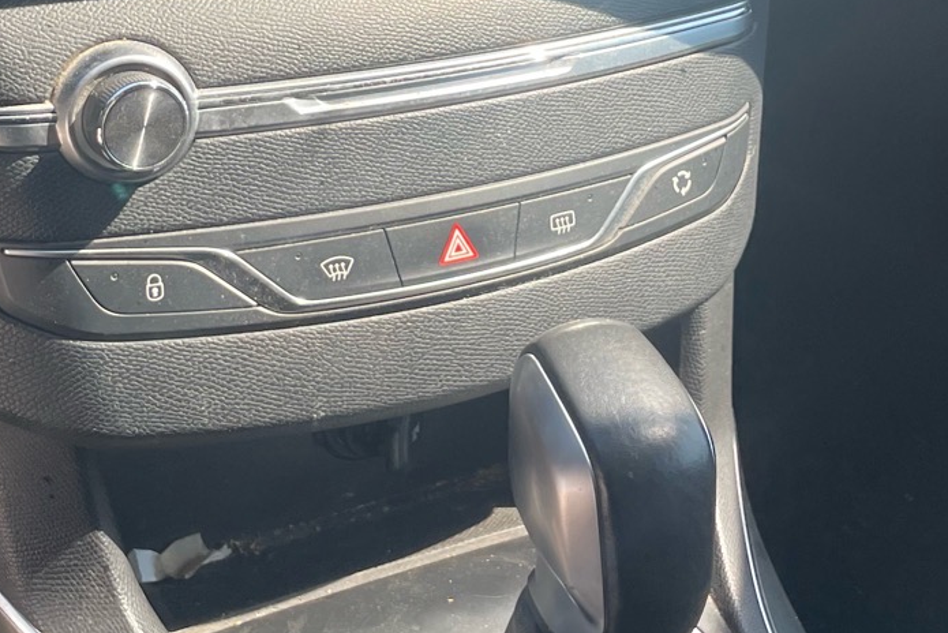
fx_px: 1844
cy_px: -93
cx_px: 563
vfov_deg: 18.6
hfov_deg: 28.8
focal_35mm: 70
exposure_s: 1/381
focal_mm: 4.2
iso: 32
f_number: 1.6
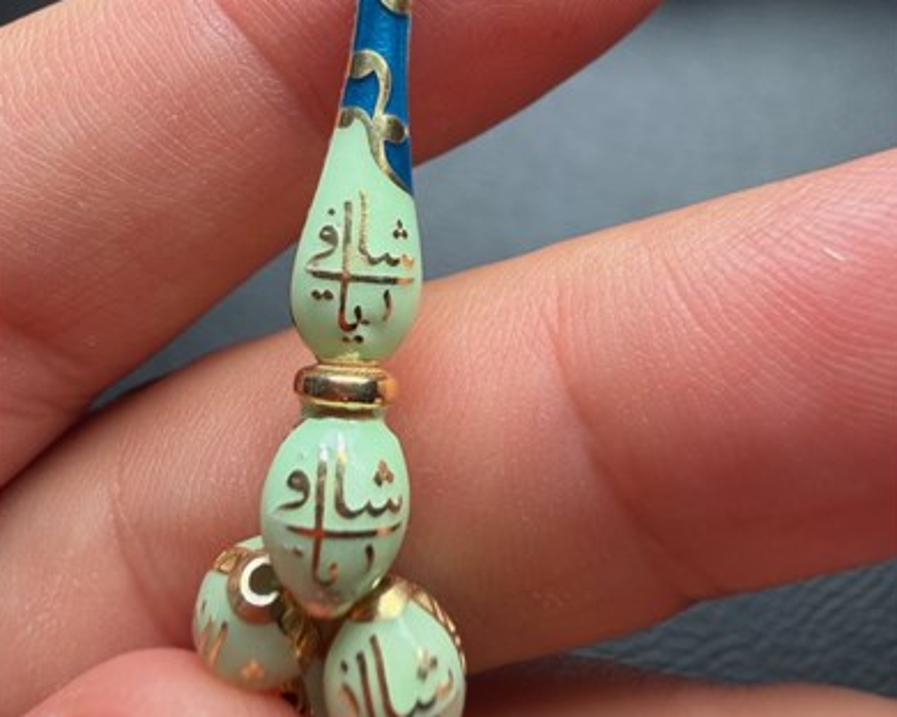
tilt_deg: -64.5
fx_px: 850
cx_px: 448
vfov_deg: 44.2
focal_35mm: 32
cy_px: 174
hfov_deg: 55.7
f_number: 2.2
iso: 64
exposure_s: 1/121
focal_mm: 2.22
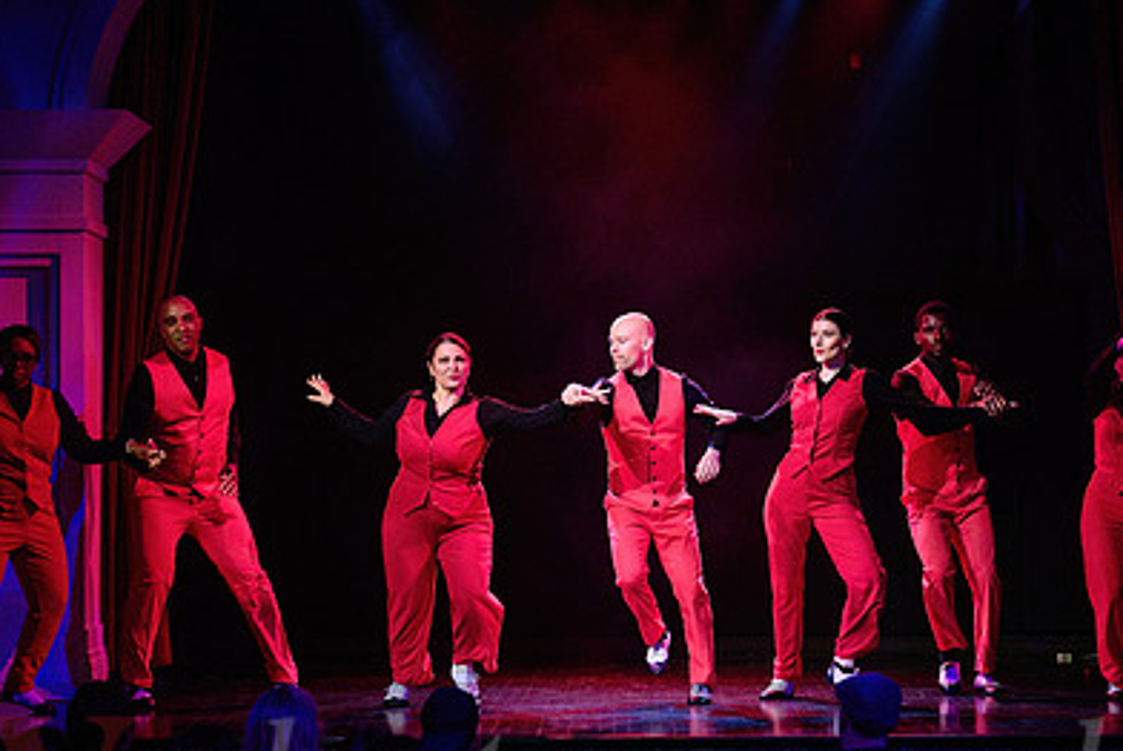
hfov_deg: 18.1
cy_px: 429
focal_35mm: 113
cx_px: 725
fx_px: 3527
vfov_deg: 12.1
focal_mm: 70
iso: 1600
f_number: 2.8
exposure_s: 1/250
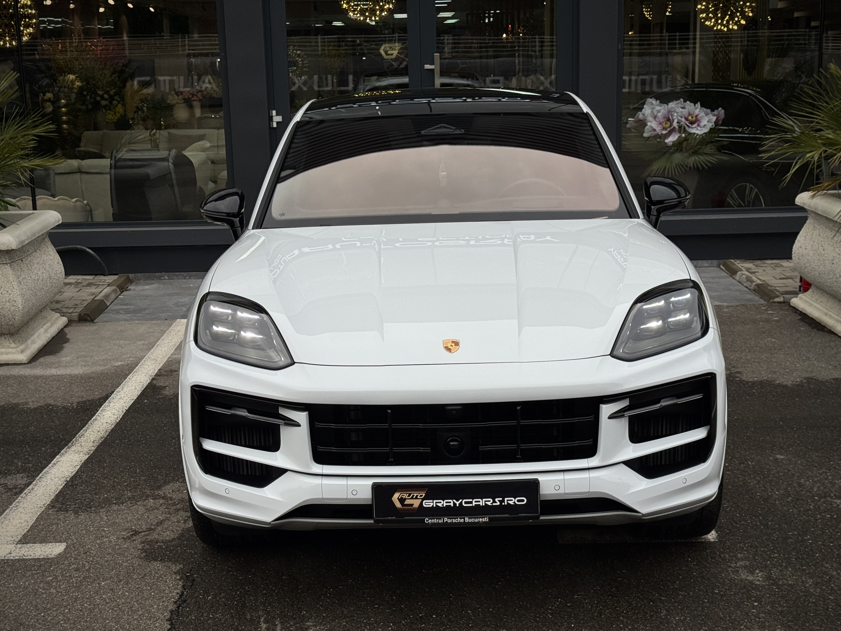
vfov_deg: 30.3
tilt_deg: -11.8
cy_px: 316
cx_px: 420
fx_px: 1166
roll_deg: +1.5
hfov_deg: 39.7
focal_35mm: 48
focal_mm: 6.76
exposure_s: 1/1984
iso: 64
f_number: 1.78
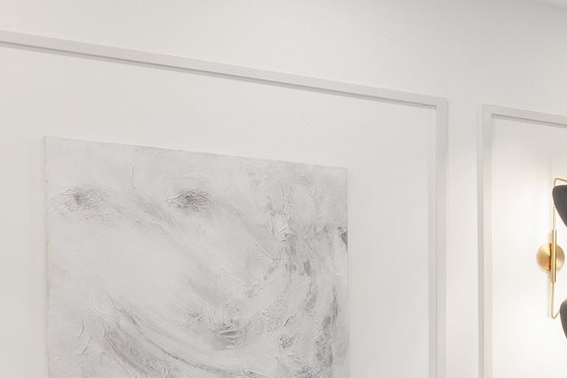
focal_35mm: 77
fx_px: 1212
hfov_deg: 21.1
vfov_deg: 17.1
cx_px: 913
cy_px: 414
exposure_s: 1/2.5
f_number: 8
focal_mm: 14
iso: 400
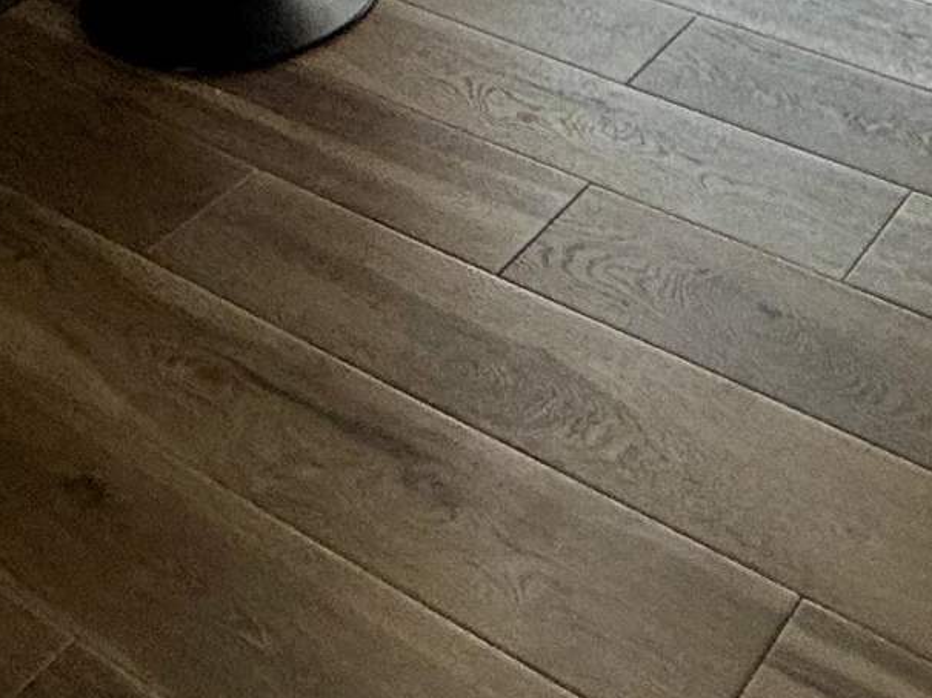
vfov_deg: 13.9
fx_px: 1911
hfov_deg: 27.1
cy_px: -1012
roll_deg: +0.0
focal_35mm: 71
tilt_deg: -0.6
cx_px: 664
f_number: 2.2
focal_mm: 2.22
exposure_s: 1/120
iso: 80
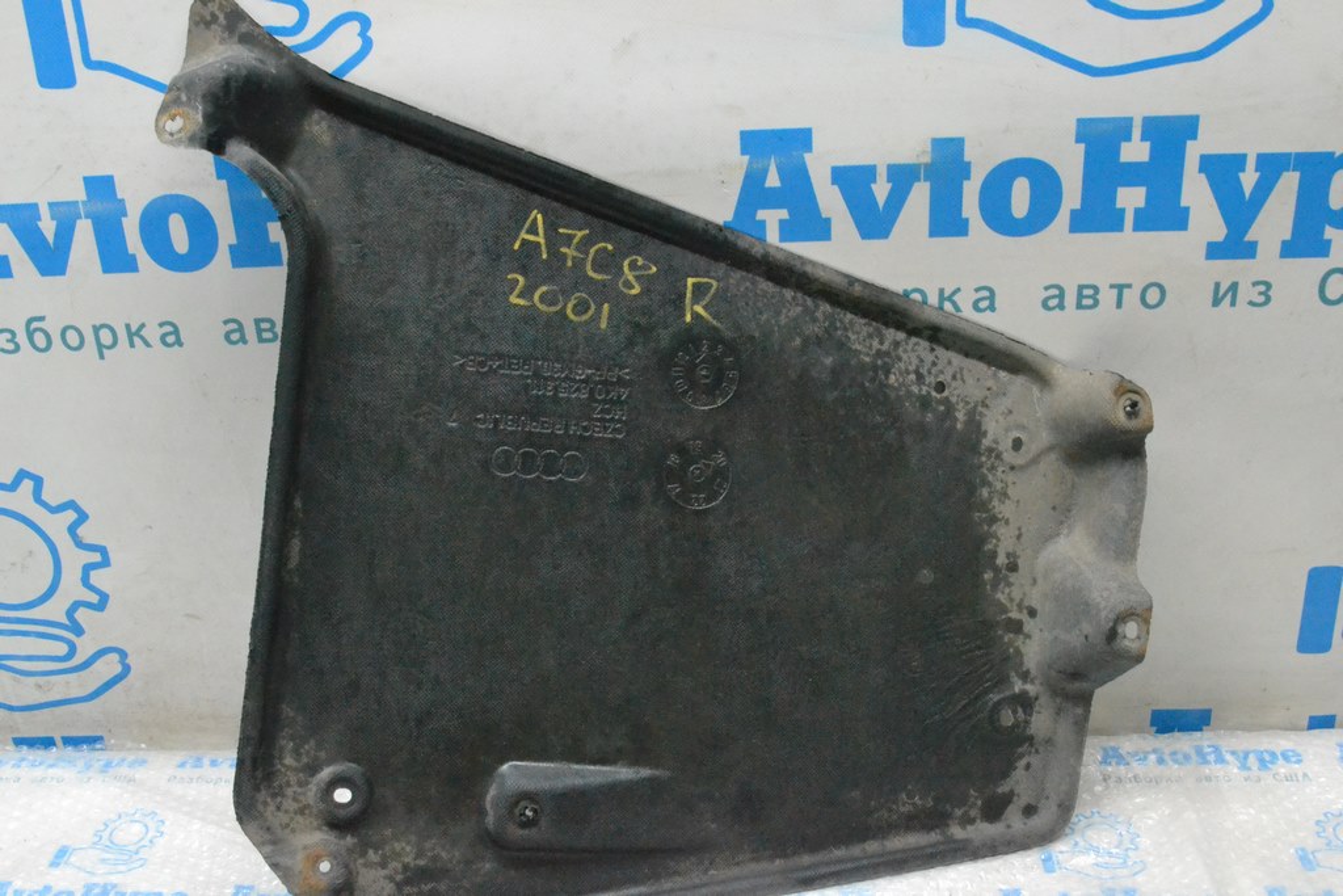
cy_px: 448
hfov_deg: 49.5
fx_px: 1455
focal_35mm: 39
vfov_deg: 34.2
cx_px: 672
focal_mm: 26
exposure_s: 1/125
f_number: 10
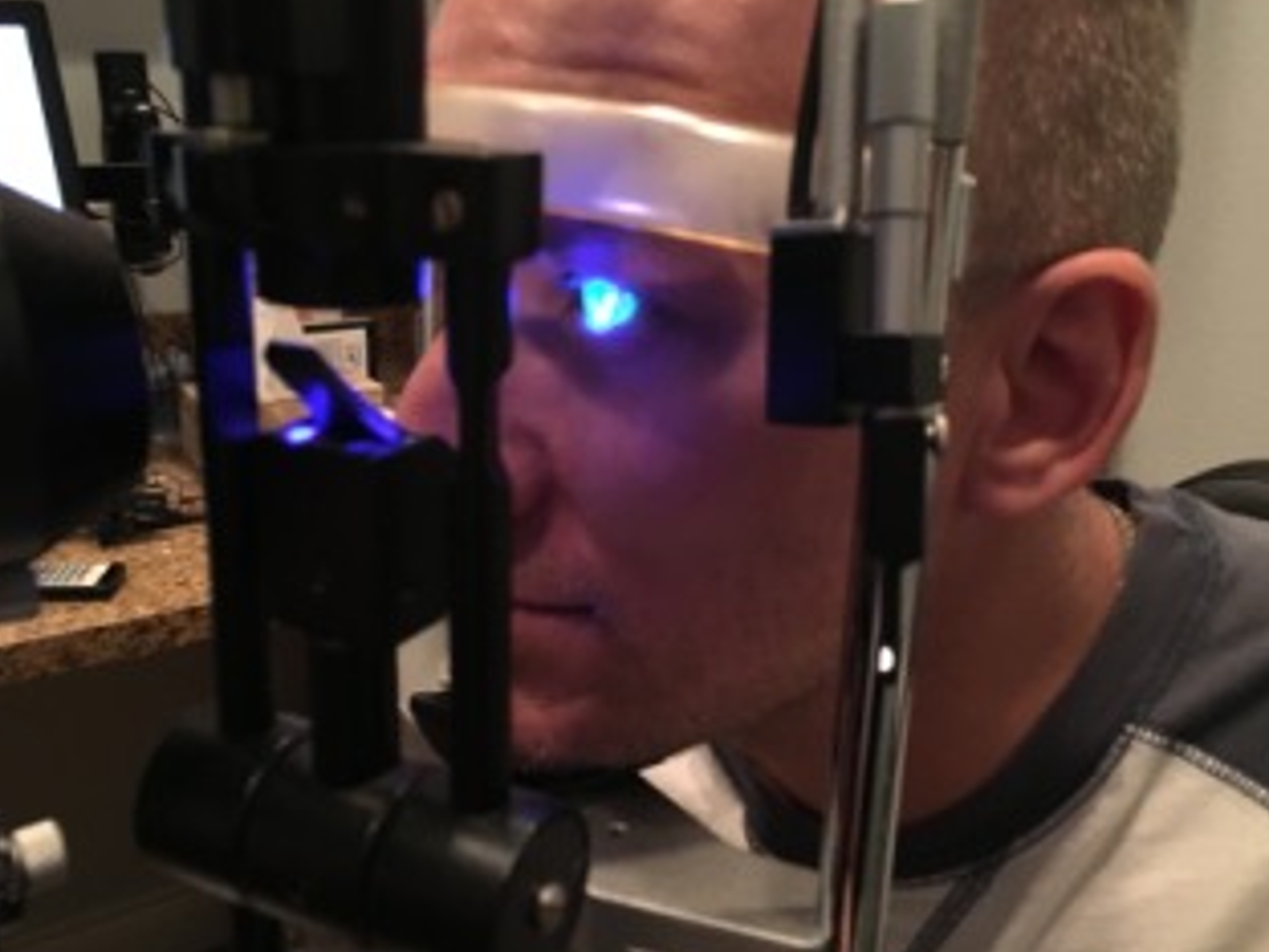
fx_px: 1246
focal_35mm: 34
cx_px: 614
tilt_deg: -17.1
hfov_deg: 53.9
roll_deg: -1.2
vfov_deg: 41.8
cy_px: 456
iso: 400
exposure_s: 1/15
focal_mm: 4.15
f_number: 2.2
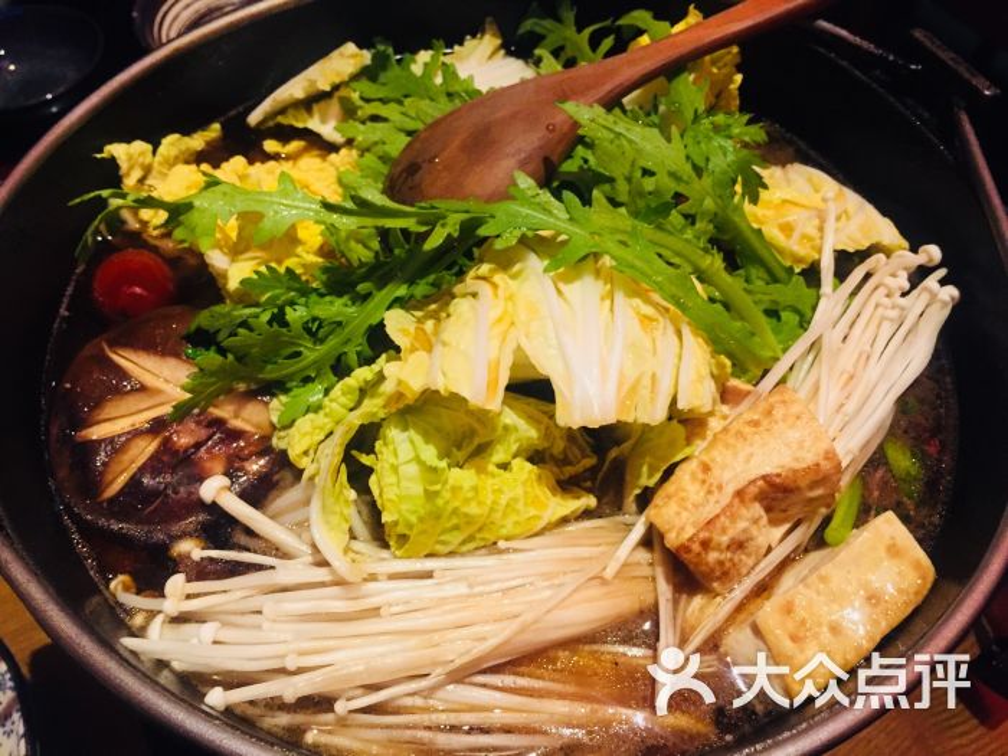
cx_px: 504
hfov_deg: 61.7
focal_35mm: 29
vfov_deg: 48.2
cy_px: 378
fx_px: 844
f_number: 2.2
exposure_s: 1/33
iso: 200
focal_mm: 4.15
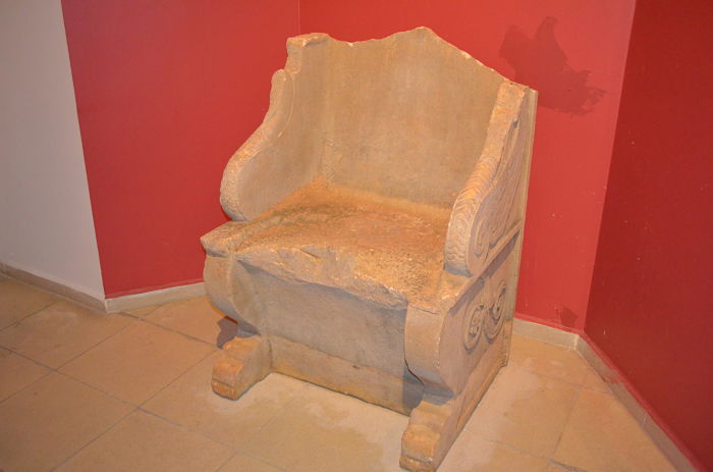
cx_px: 356
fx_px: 652
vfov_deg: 39.8
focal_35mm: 33
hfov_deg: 57.3
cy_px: 236
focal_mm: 22
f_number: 4
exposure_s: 1/60
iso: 3200
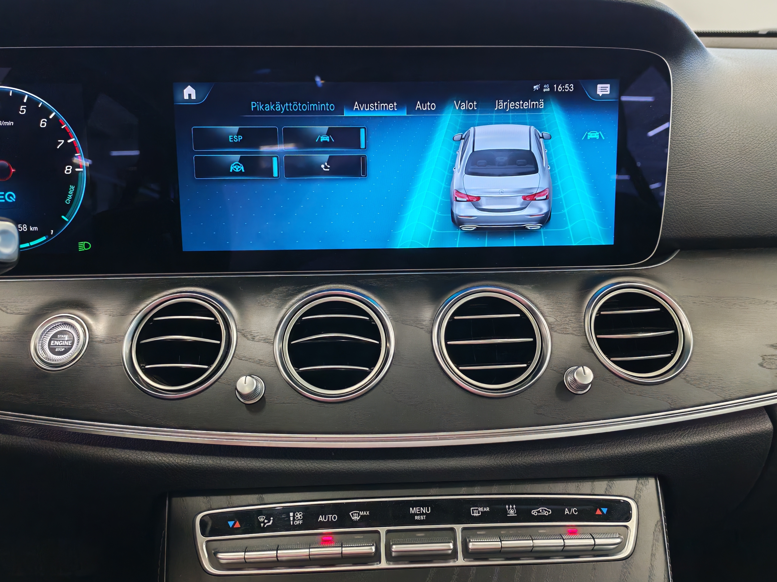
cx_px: 388
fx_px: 718
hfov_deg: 56.8
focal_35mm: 32
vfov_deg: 44.2
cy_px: 291
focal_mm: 6.12
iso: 1250
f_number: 1.9
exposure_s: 1/100
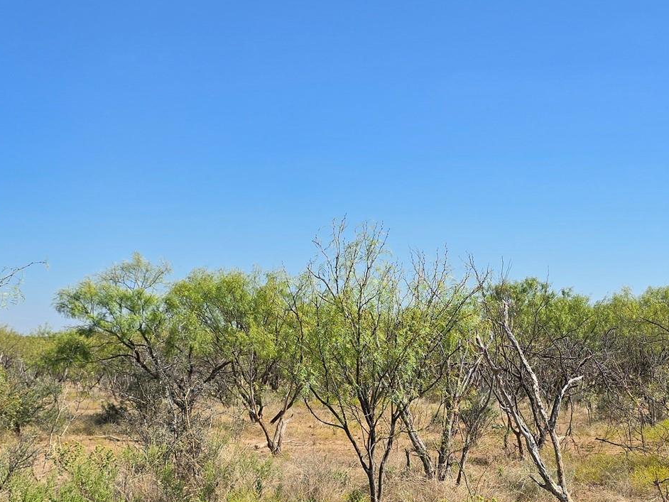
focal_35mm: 50
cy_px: 385
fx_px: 967
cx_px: 379
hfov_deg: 38.1
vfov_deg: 28.6
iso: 12
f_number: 1.7
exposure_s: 1/887
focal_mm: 6.3
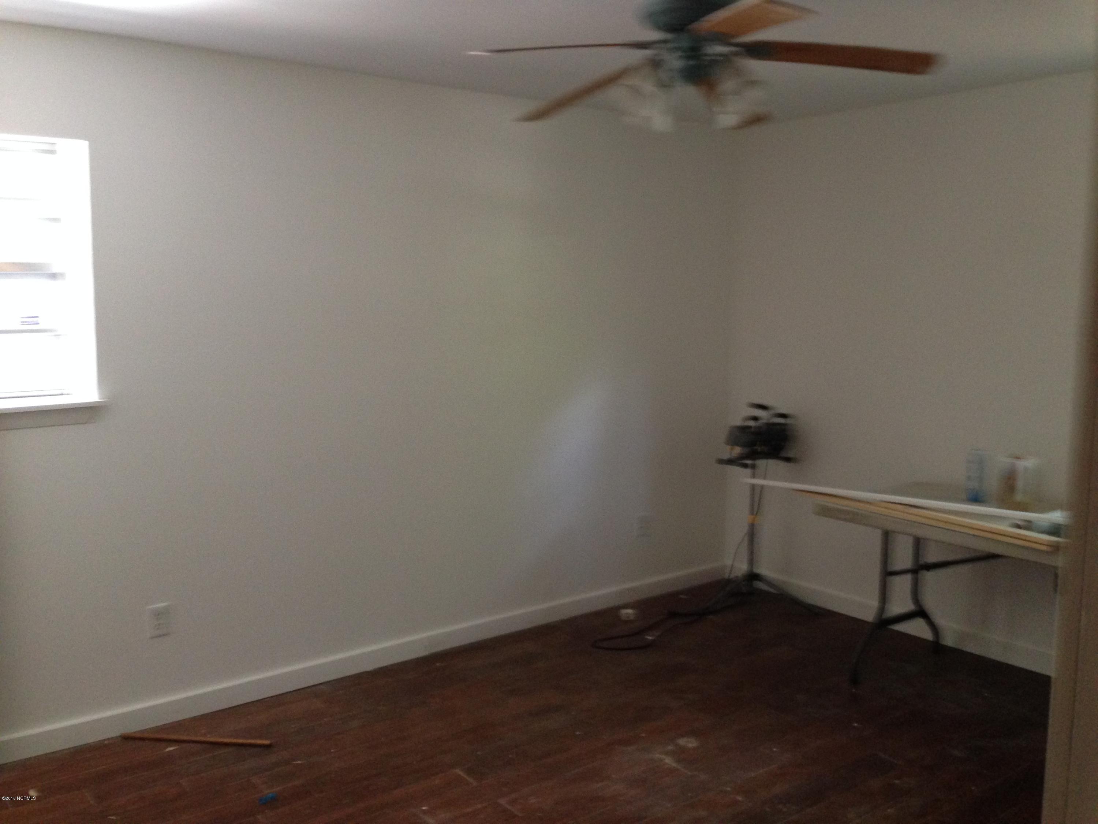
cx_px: 549
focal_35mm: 33
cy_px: 412
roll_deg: -1.0
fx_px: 1047
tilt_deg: -11.3
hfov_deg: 55.4
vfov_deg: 42.9
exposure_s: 1/20
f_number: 2.4
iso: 250
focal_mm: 4.12
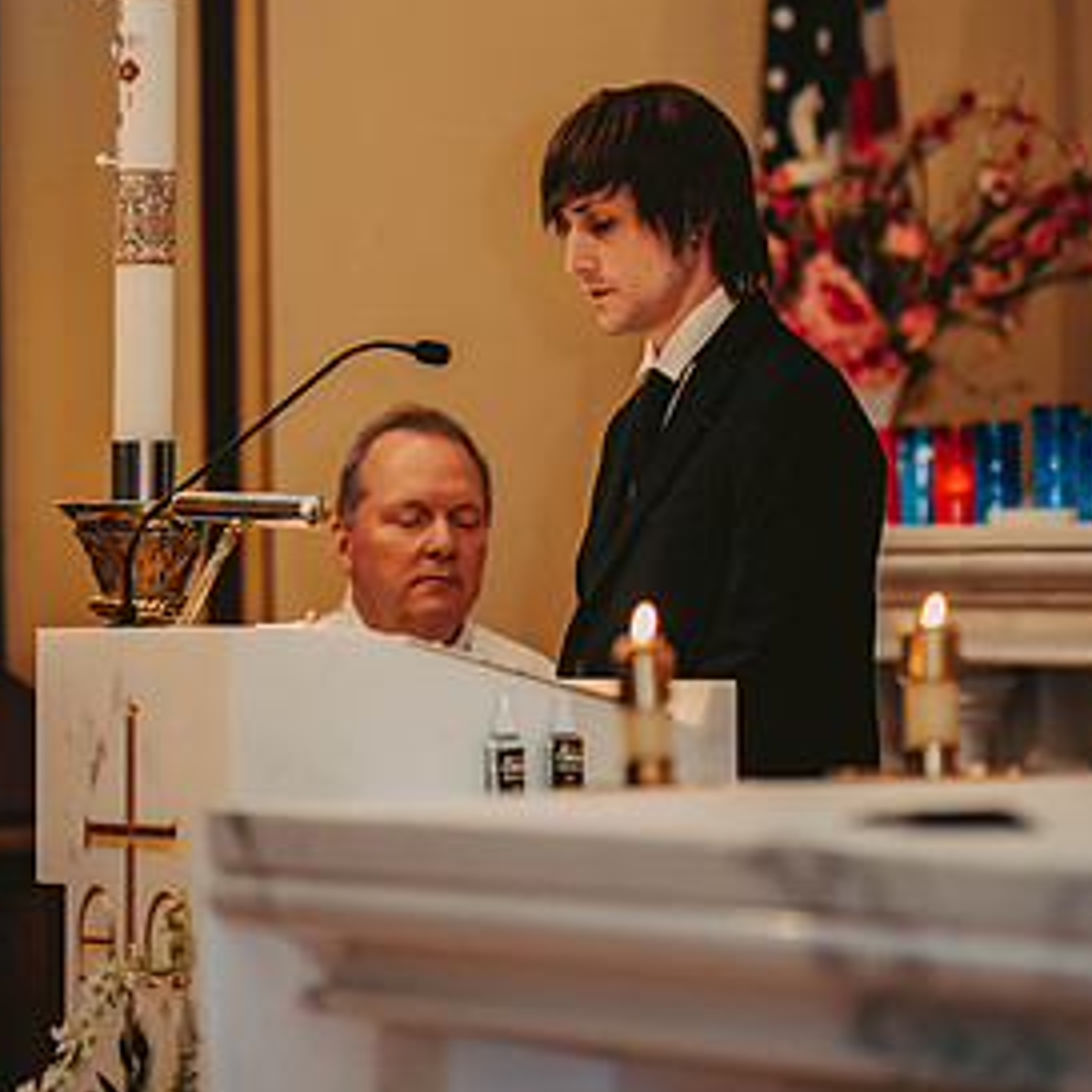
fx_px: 8244
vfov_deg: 7.6
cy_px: 340
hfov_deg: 7.6
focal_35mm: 231
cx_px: 536
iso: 800
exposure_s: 1/80
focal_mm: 165
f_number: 2.8
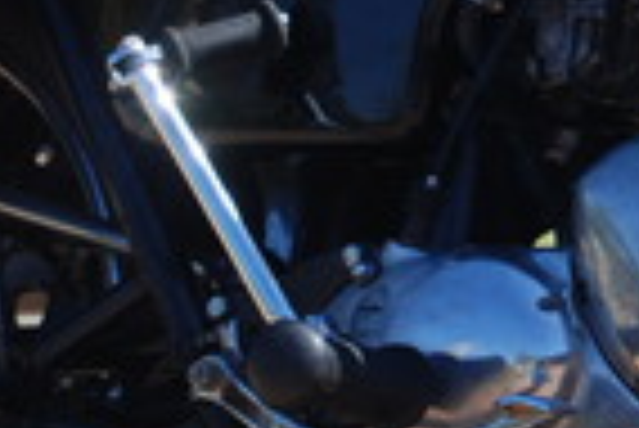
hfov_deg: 6.9
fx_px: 5238
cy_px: -27
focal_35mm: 295
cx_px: 994
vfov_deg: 4.7
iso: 140
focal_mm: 35
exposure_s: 1/500
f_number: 4
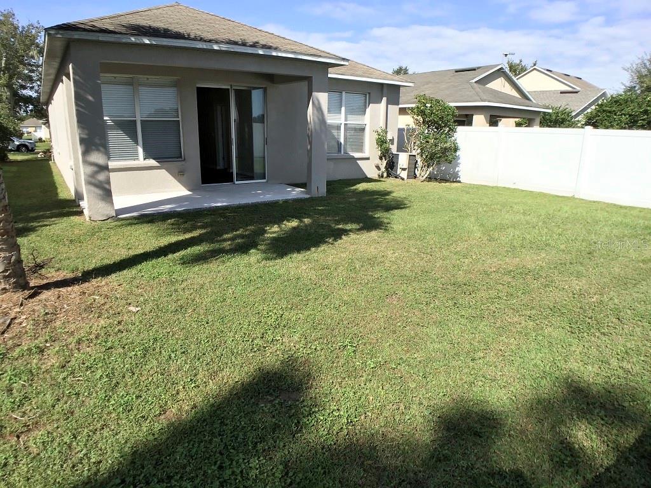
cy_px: 244
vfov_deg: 45.4
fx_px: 583
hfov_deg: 58.4
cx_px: 326
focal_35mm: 31
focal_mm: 3.3
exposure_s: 1/1018
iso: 25
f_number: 2.4
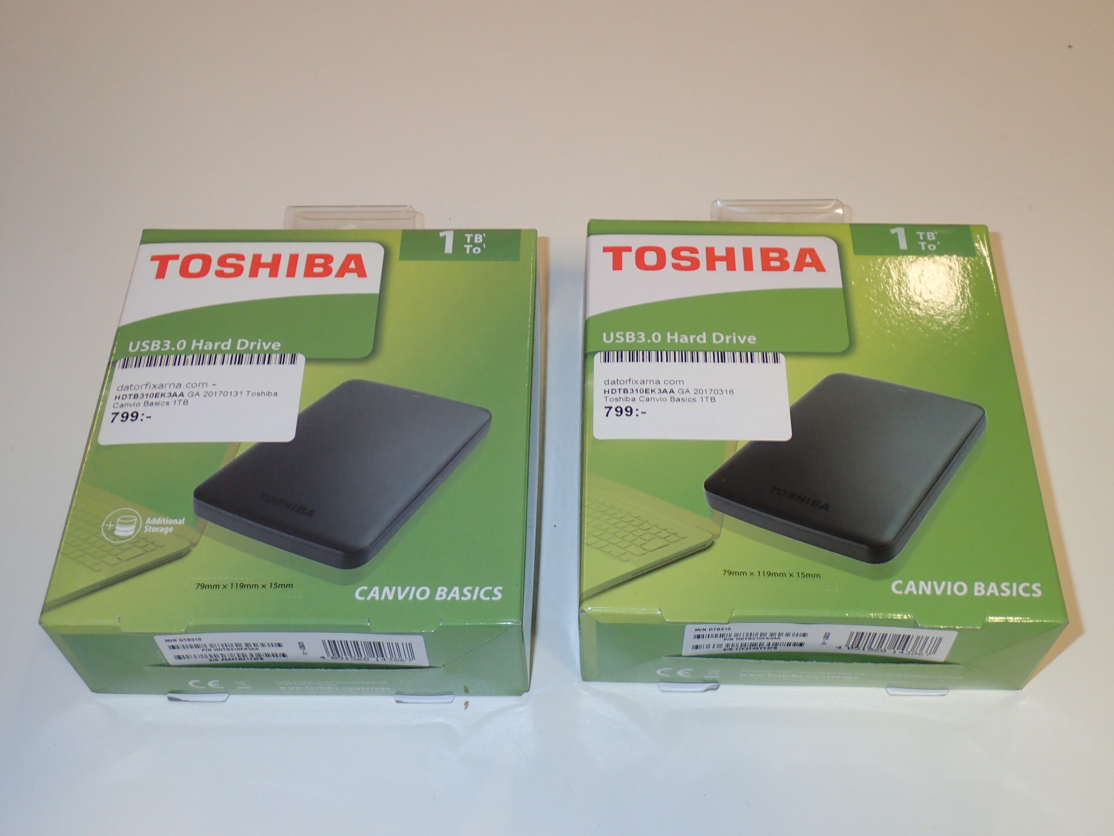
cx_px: 557
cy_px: 418
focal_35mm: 40
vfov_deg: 36.0
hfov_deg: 46.8
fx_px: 1287
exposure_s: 1/40
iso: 200
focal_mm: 7.34
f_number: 2.8
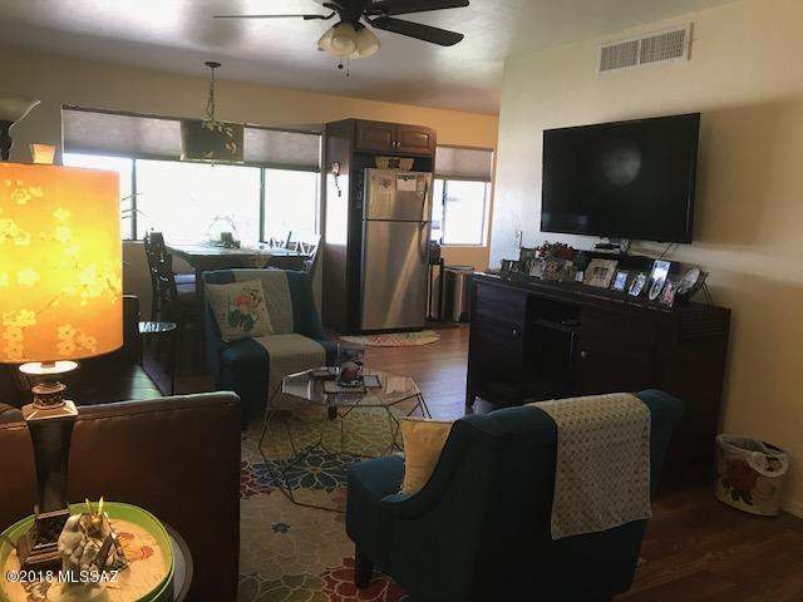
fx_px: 650
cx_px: 402
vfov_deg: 49.7
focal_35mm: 28
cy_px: 301
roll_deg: -1.1
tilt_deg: -8.0
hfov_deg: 63.4
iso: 40
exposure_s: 1/15
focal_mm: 3.99
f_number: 1.8
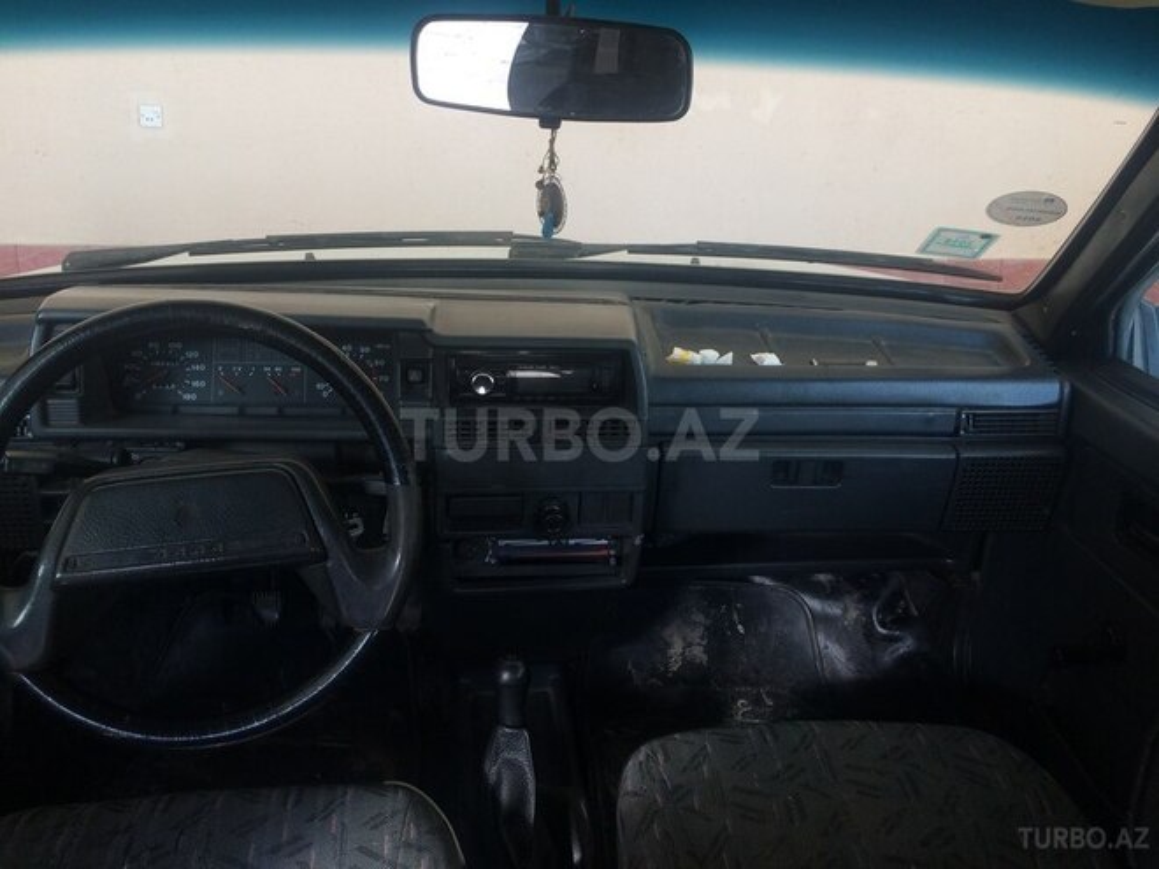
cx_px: 580
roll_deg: -3.3
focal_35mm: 29
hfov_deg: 61.7
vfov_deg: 48.2
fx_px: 971
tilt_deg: -19.4
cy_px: 434
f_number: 2.2
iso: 50
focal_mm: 4.15
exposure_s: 1/100
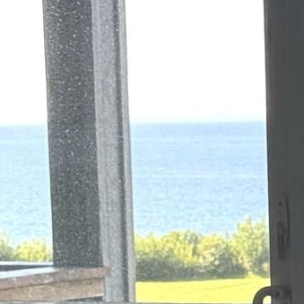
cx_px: 304
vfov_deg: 6.6
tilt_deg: -10.5
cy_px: 594
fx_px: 2544
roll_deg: +1.2
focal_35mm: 256
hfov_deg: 6.8
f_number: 1.78
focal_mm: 6.76
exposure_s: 1/343
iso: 80
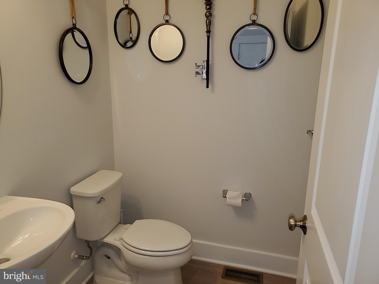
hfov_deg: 67.3
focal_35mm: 26
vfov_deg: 53.1
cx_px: 190
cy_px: 142
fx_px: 285
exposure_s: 1/60
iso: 80
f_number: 2.4
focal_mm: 4.3
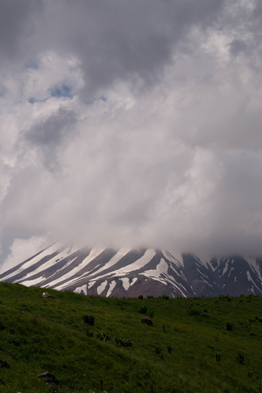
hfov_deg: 10.8
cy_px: 196
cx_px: 131
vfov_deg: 16.1
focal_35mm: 128
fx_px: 1392
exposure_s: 1/800
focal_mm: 85
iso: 100
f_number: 8
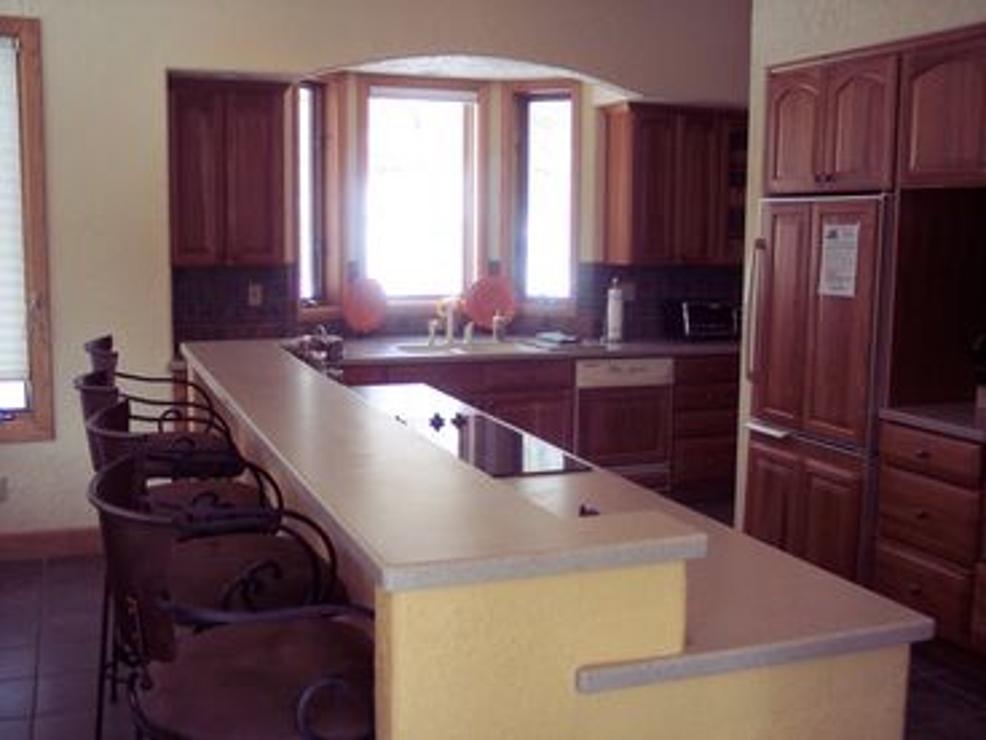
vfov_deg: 36.8
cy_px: 370
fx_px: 1111
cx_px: 493
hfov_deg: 47.9
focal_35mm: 39
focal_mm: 8
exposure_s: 1/60
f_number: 2.8
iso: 100
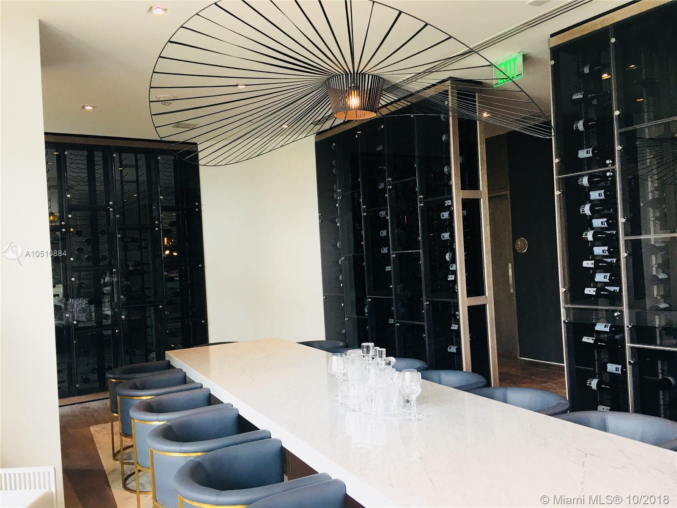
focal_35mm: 29
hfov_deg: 61.7
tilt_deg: +1.8
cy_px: 254
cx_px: 338
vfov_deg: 48.2
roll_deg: +2.2
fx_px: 567
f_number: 2.2
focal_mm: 4.15
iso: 32
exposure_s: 1/30
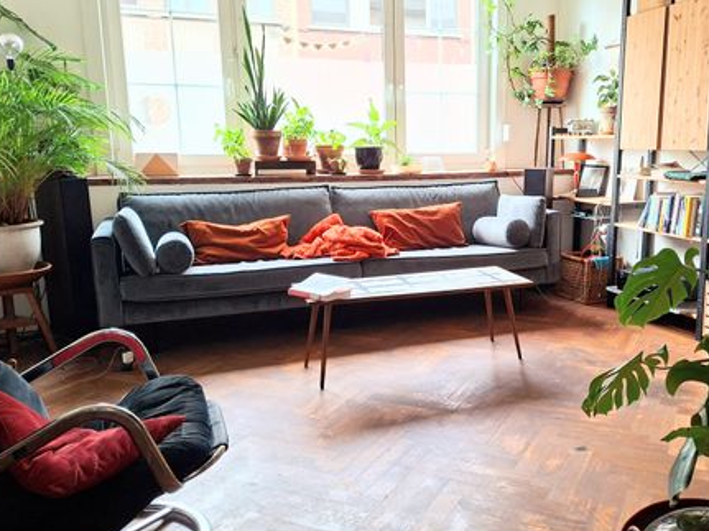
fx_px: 655
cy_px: 263
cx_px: 443
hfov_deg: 56.2
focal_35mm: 32
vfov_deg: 44.1
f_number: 1.8
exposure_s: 1/120
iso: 160
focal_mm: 5.54
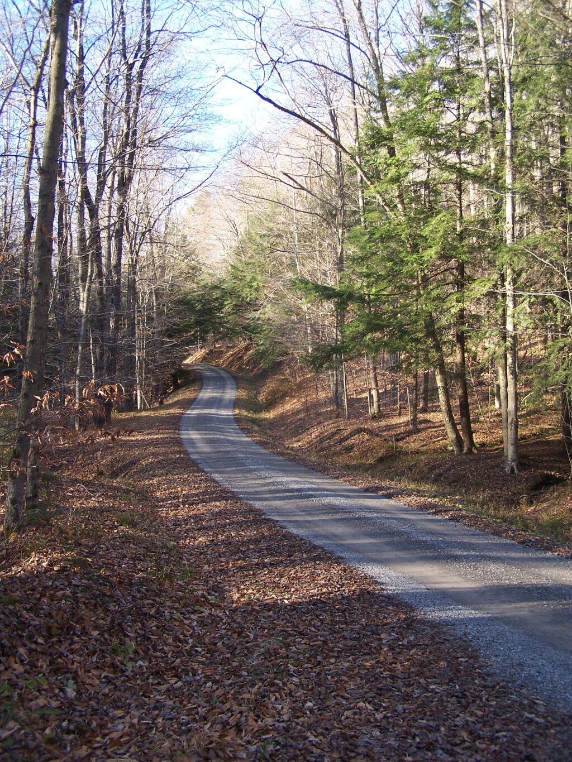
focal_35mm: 38
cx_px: 286
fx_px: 837
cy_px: 381
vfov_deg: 49.0
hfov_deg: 37.7
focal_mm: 6.3
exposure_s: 1/160
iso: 100
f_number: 2.8
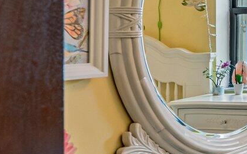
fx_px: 471
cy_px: 54
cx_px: 562
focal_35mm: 70
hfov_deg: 16.3
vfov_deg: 18.6
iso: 200
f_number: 9
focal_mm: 14
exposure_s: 1/6
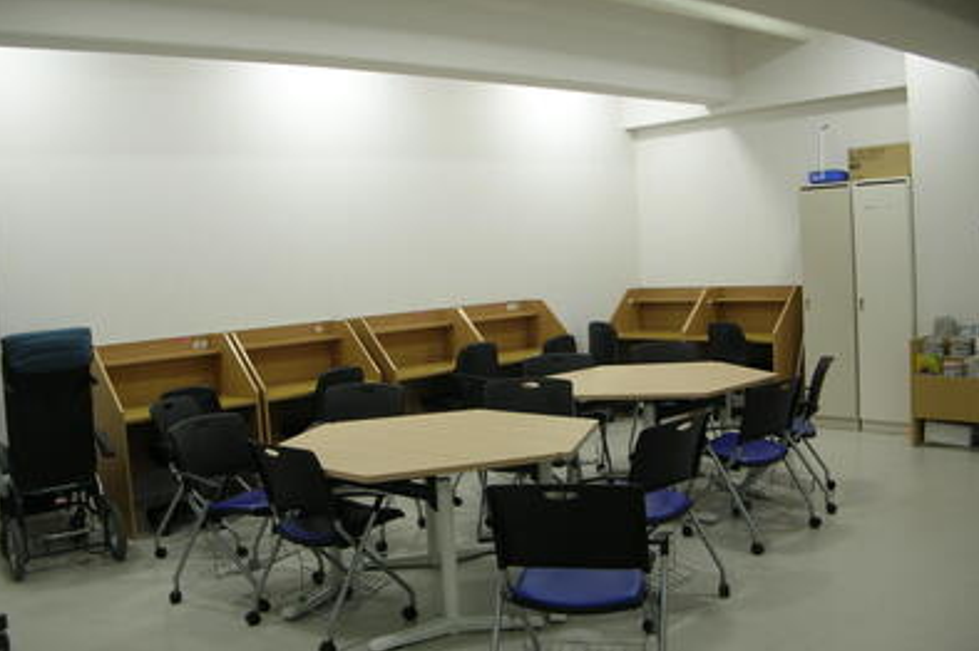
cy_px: 348
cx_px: 487
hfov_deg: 51.9
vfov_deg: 35.9
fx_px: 1005
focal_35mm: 37
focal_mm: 5.8
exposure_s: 1/22.1
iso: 50
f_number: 2.8
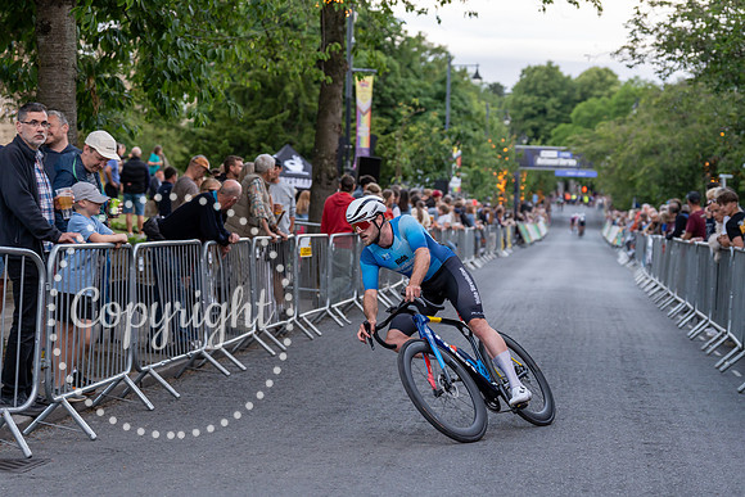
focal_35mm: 80
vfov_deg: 17.1
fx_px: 1656
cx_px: 372
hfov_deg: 25.4
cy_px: 248
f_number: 3.5
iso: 1600
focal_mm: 80
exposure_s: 1/800
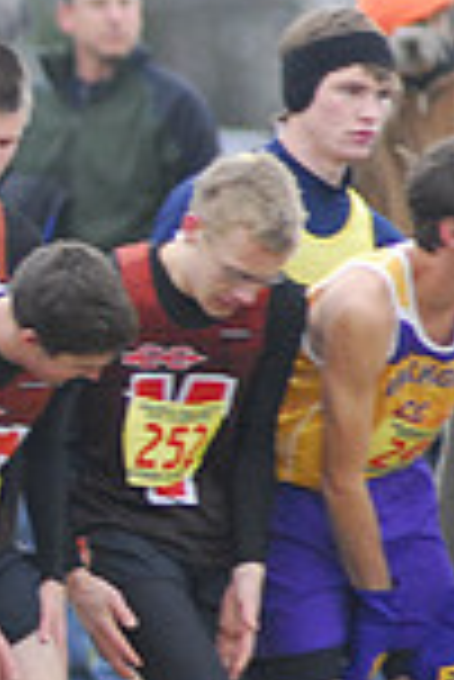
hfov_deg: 0.8
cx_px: -791
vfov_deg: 1.2
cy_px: 441
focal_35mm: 1725
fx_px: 32554
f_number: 4
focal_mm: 300
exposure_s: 1/500
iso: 800
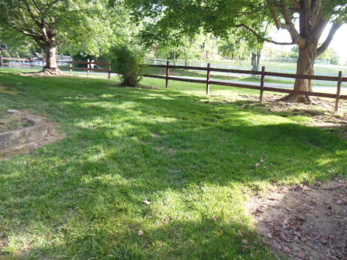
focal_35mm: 25
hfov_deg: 69.4
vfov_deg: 54.9
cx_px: 174
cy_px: 130
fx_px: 251
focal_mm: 4.5
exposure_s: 1/100
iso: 125
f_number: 3.2
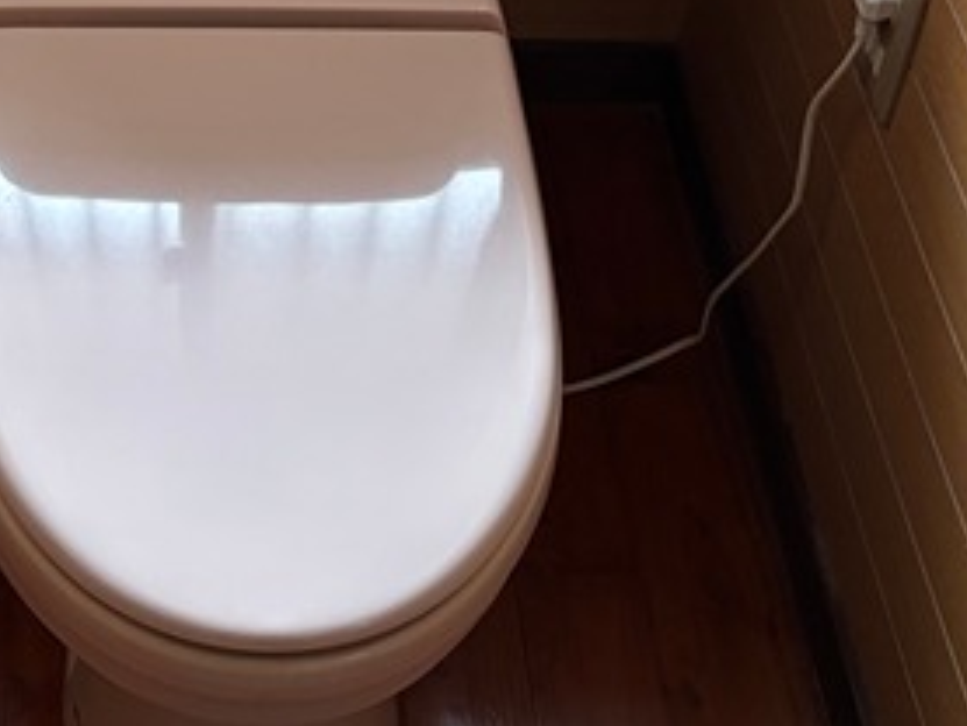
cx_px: 164
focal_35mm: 75
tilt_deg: -36.7
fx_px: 2096
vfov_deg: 18.3
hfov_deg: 25.4
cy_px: -223
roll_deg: -1.4
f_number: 1.6
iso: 250
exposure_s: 1/60
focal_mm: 5.96
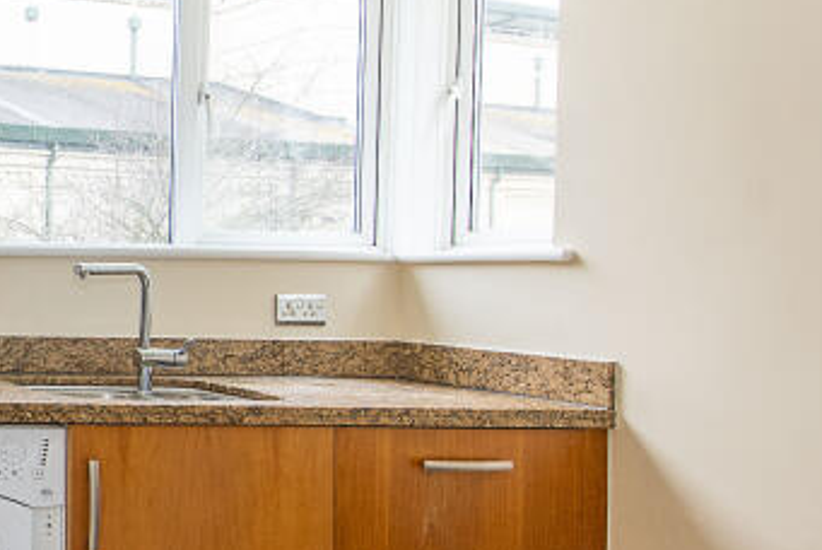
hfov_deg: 32.7
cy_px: 328
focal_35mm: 42
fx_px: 960
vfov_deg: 31.9
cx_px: -280
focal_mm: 14
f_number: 5.6
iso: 400
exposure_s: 1/15
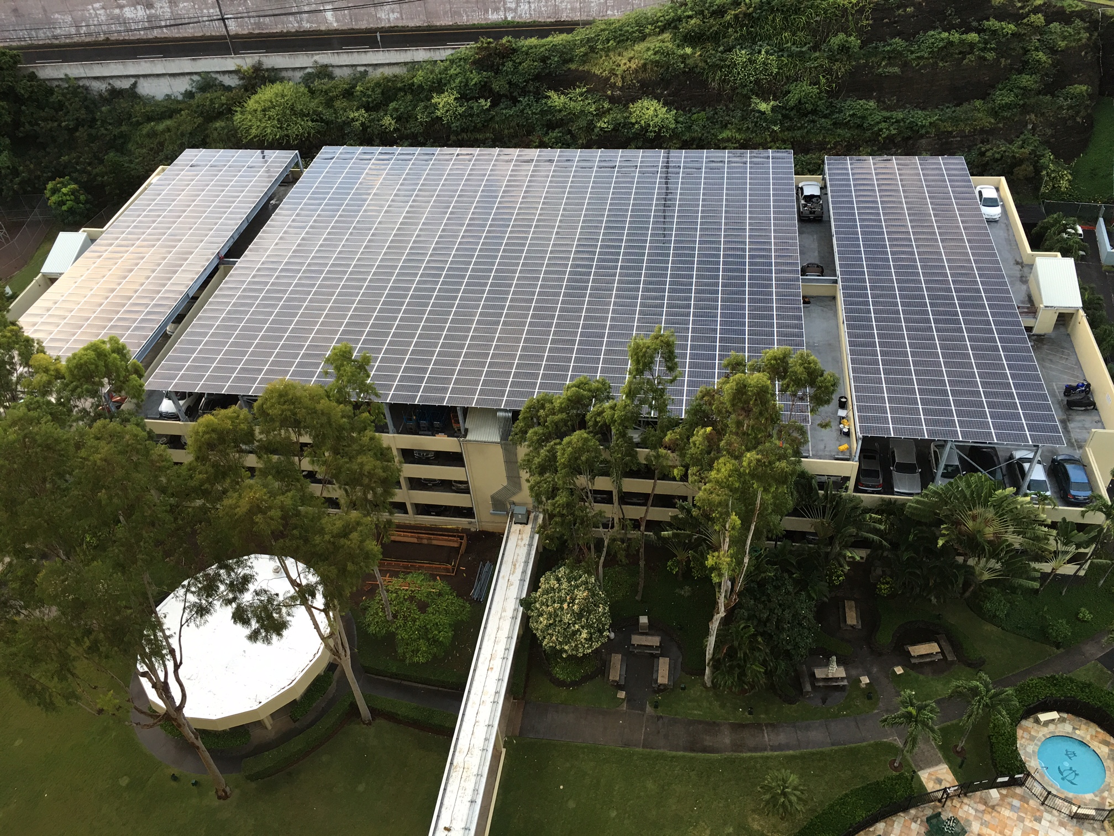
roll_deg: +5.9
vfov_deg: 48.2
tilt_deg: -43.7
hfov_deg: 61.7
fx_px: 933
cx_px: 557
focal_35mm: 29
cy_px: 418
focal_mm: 4.15
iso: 32
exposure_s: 1/40
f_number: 2.2
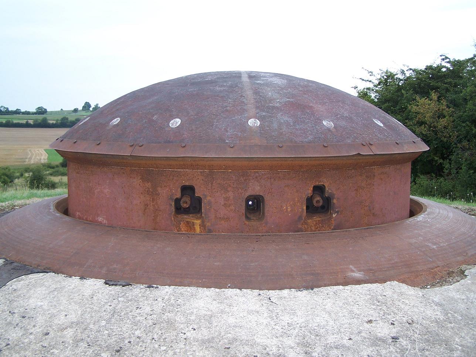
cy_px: 178
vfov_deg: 33.6
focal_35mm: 43
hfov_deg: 43.9
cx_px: 238
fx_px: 591
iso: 80
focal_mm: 7.1
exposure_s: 1/250
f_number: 2.9
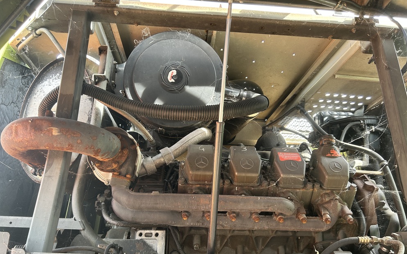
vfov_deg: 44.4
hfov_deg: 66.5
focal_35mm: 28
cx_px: 206
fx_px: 311
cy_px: 144
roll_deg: -1.0
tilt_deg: +15.6
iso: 64
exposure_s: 1/121
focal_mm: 5.7
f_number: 1.5
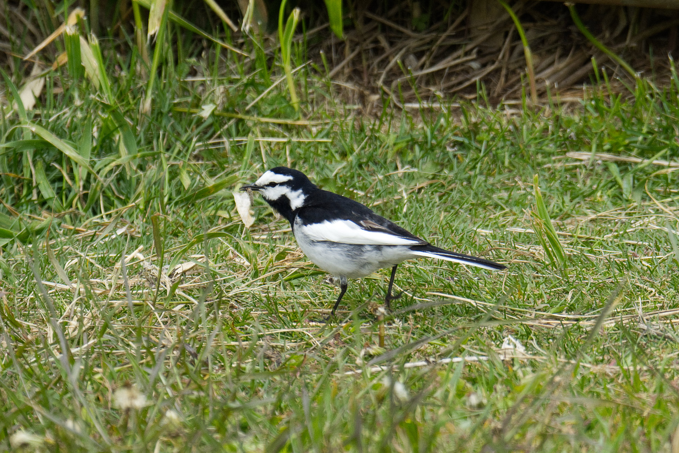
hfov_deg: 4.0
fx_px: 9769
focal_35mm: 518
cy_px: 226
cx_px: 340
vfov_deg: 2.7
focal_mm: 345.6
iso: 500
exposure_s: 1/500
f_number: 5.6
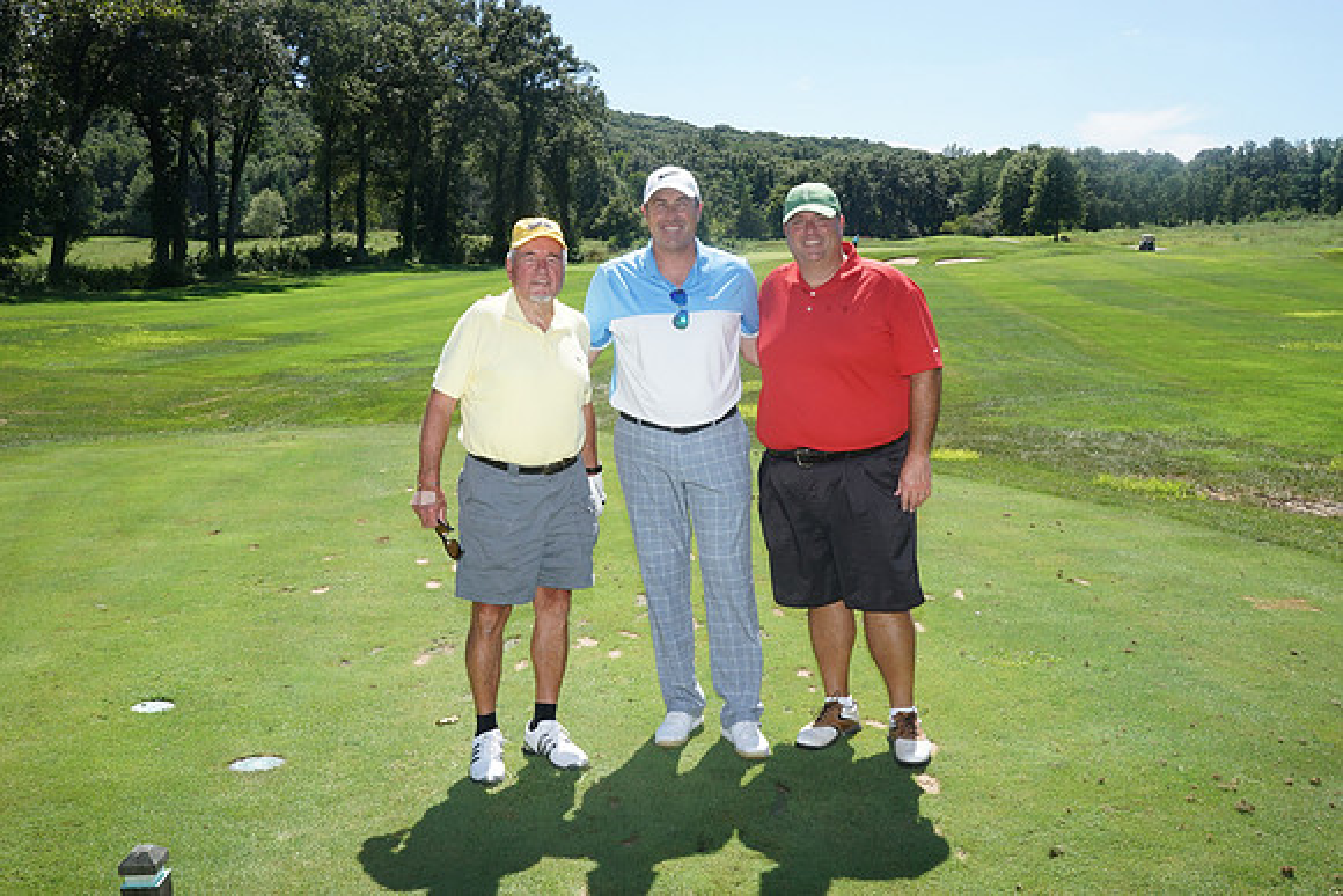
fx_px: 1381
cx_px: 672
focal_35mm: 37
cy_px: 448
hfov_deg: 51.9
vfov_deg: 36.0
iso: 800
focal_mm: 37
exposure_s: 1/250
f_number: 18
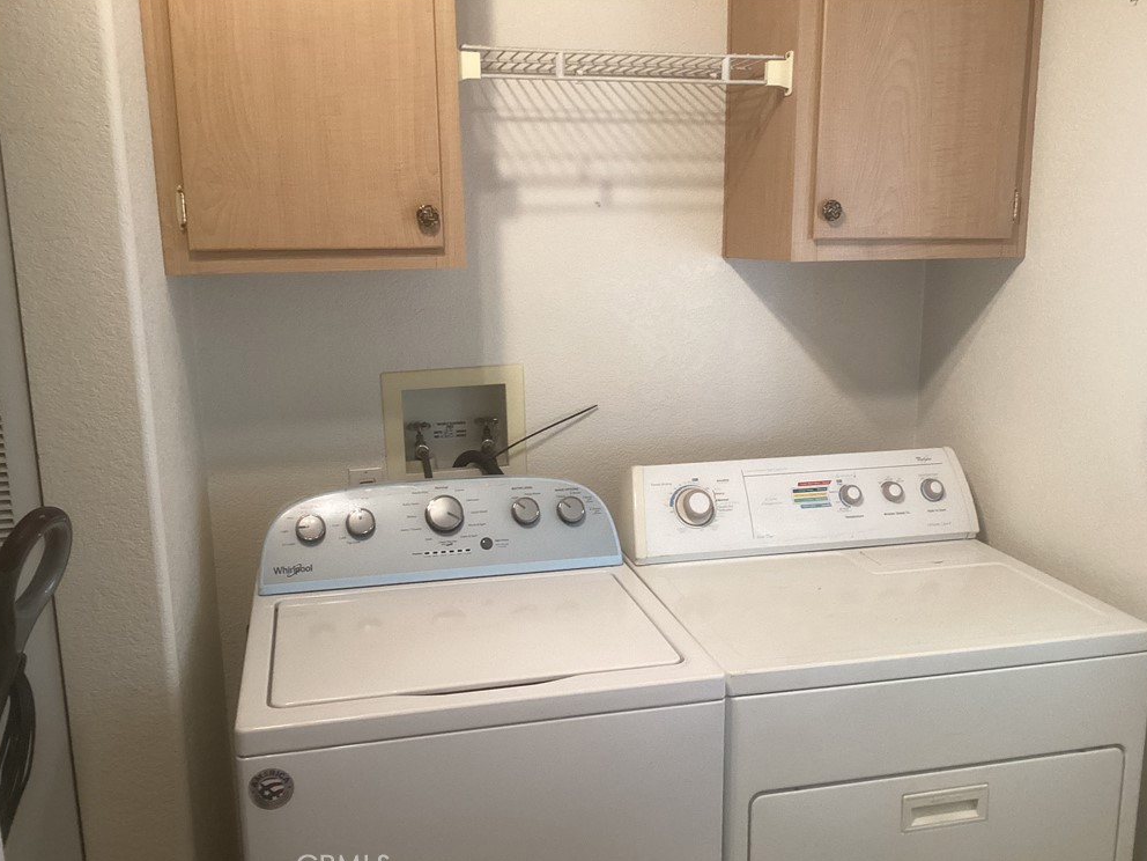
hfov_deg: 56.8
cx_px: 582
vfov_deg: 44.2
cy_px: 437
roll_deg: -0.3
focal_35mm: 32
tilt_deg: -11.9
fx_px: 1060
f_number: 2.4
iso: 200
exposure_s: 1/60
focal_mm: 3.3
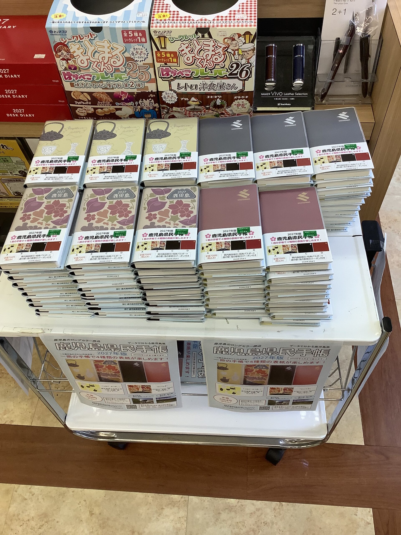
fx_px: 479
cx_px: 200
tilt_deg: -54.3
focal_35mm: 31
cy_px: 268
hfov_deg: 45.4
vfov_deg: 58.4
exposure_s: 1/120
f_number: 2.4
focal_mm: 3.3
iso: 64
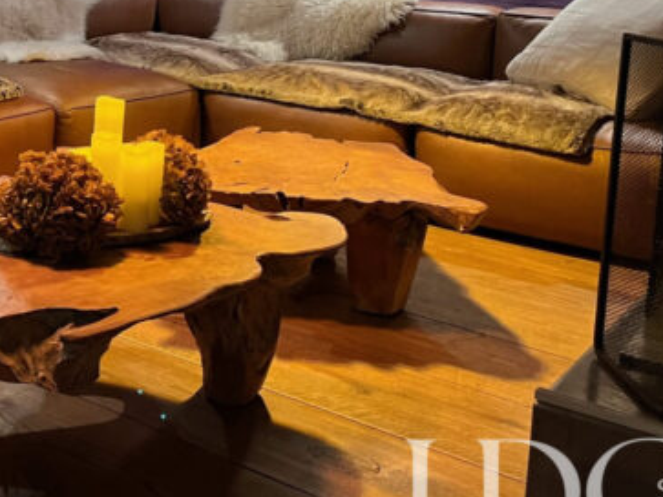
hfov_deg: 33.0
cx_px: 57
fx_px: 1053
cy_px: 46
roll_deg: -2.2
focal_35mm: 55
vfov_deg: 25.7
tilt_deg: -6.3
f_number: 1.6
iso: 640
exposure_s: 1/33
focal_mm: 5.1
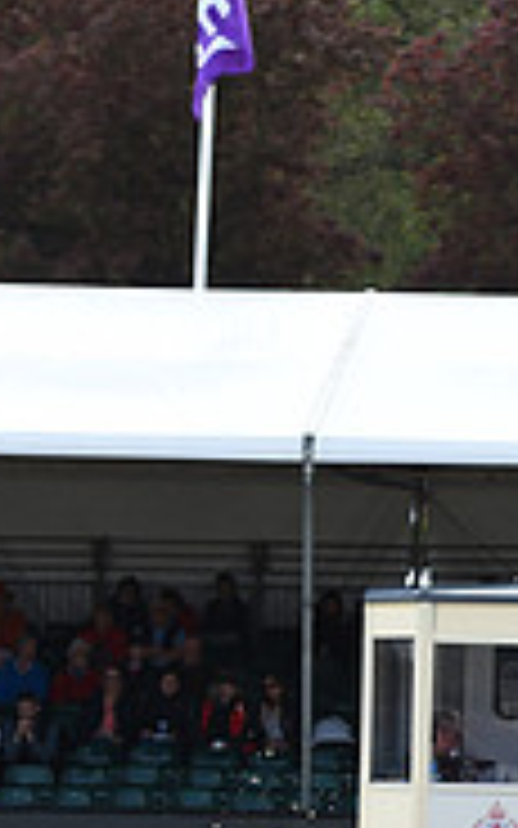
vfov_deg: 6.4
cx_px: 1095
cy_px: 464
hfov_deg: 4.0
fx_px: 7409
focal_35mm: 328
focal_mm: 102
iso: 360
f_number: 4.5
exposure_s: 1/1250
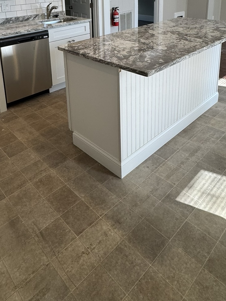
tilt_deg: -14.2
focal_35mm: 29
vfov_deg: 55.4
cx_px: 89
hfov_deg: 47.9
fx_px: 252
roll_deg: +3.0
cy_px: 44
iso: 64
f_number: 2.2
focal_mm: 2.22
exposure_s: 1/120
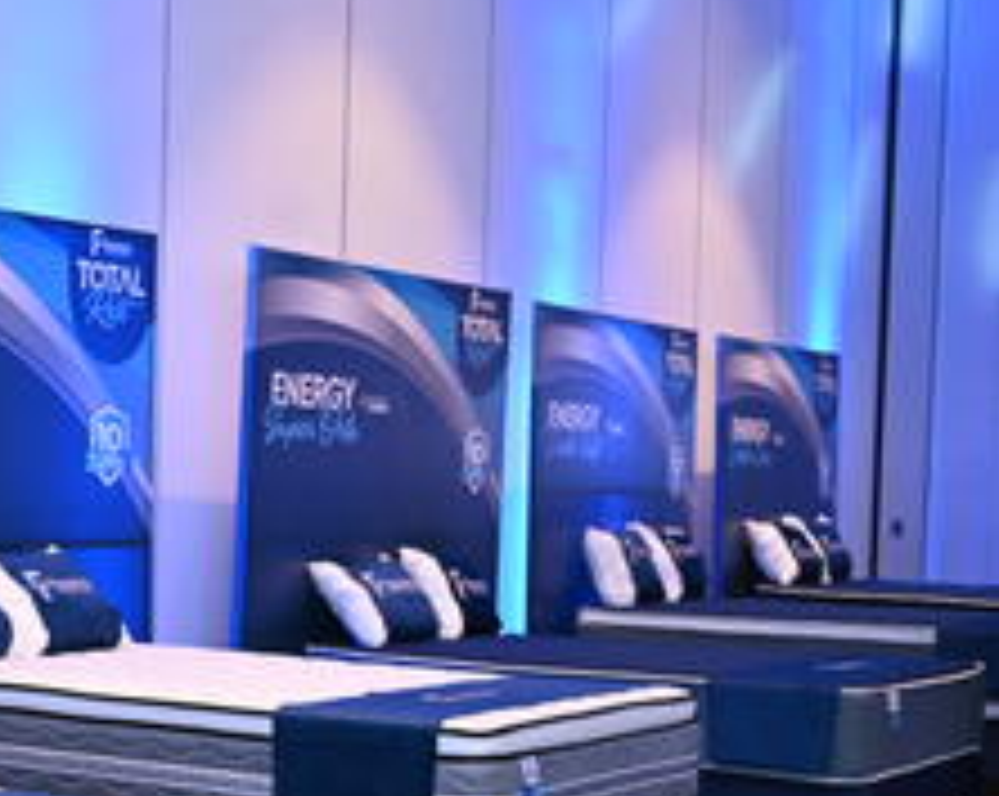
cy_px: 605
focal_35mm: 74
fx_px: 2185
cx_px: -122
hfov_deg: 24.0
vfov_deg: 20.5
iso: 1000
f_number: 4
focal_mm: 35
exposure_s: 1/60
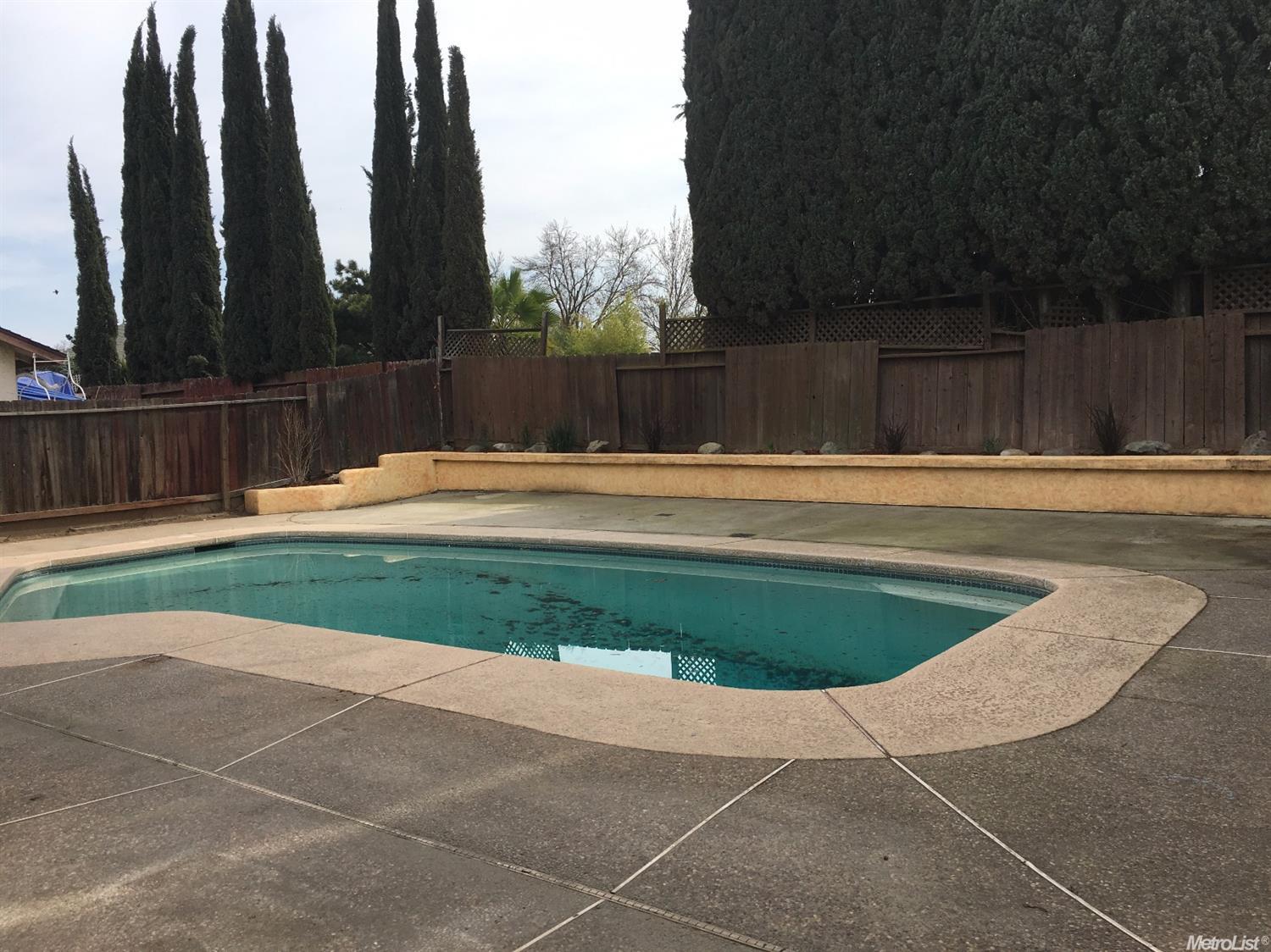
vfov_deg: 48.2
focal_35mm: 29
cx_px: 636
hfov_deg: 61.7
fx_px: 1064
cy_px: 476
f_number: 2.2
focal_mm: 4.15
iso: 25
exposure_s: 1/1148
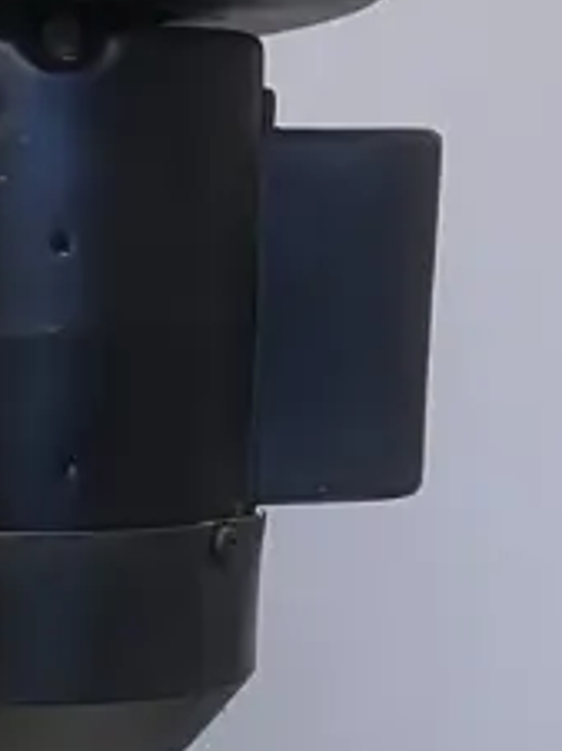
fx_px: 2754
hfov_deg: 10.5
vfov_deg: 15.0
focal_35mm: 127
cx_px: -629
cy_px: 881
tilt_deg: -11.3
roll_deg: -1.4
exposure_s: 1/50
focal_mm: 3.99
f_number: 1.8
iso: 125
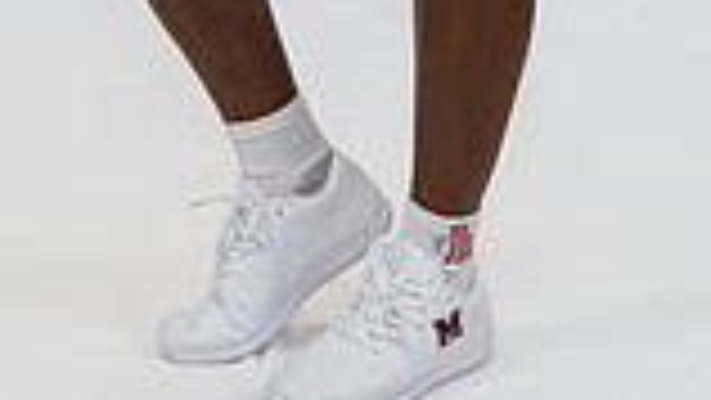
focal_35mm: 163
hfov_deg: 13.2
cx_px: 279
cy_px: -539
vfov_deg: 7.0
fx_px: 3076
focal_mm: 54.7
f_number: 4
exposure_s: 1/125
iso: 400
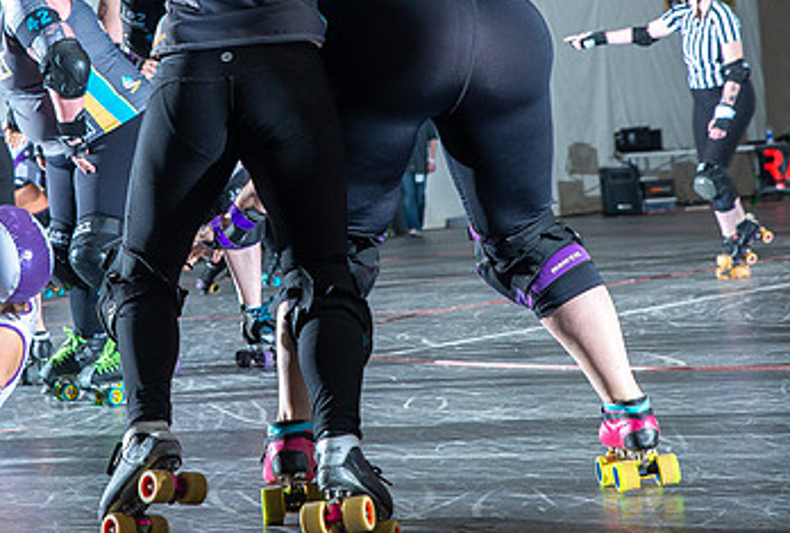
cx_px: 278
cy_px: 98
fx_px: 2864
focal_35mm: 130
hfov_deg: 15.7
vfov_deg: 10.6
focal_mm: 70
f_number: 7.1
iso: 800
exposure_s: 1/160
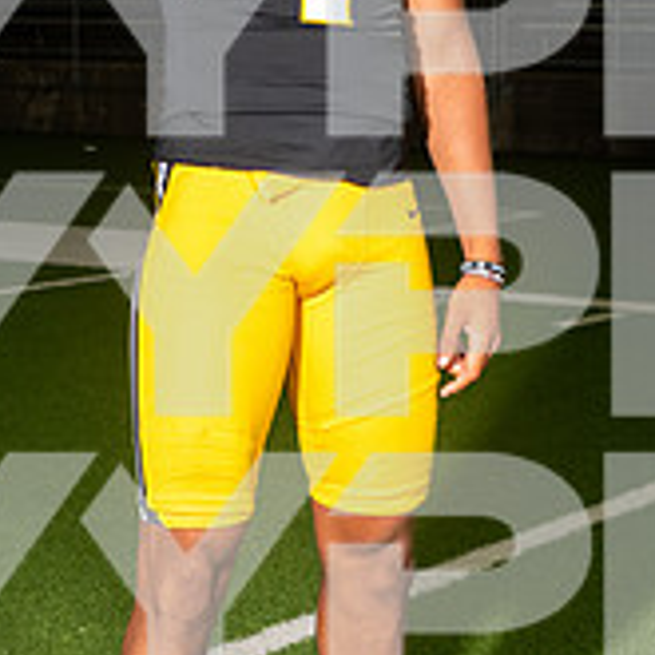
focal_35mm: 111
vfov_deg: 15.7
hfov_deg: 15.7
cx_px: 290
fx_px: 2376
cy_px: 298
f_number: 7.1
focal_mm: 48
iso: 800
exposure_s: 1/320
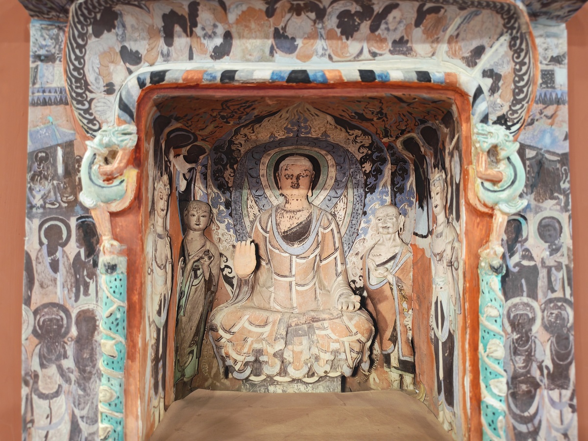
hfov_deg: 71.6
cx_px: 294
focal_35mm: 24
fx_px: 408
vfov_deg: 56.8
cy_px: 220
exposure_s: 1/33
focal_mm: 6.12
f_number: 1.9
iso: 2000
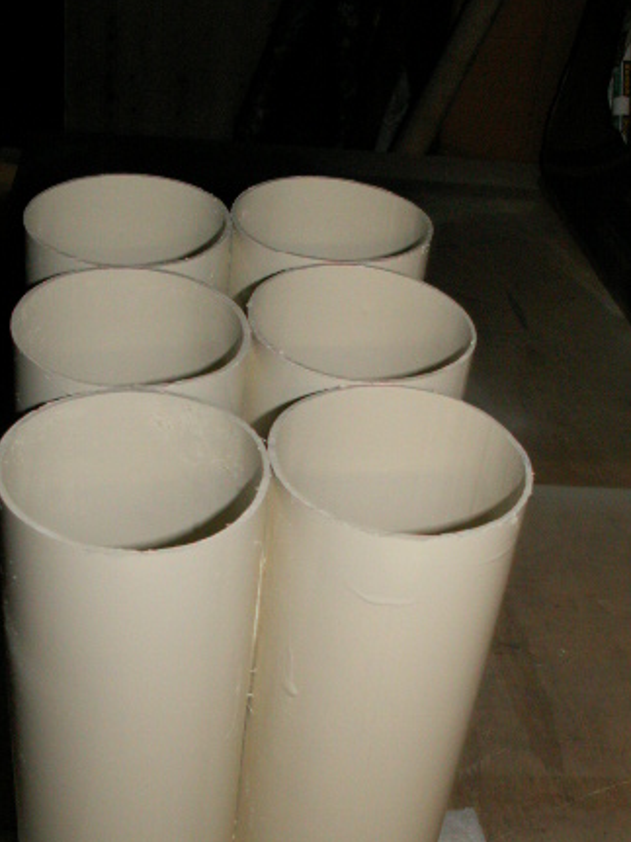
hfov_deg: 28.0
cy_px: 541
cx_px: 322
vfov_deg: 36.6
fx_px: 1264
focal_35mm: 52
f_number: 3.2
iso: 160
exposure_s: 1/40
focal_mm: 5.86
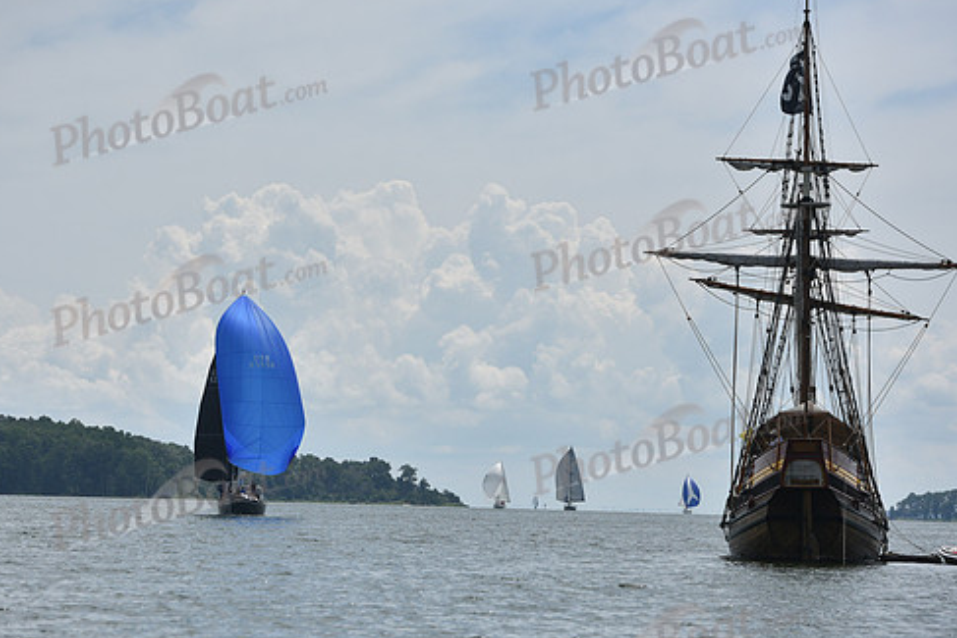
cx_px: 430
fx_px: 3324
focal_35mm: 125
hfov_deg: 16.4
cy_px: 370
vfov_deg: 11.0
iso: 320
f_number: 4
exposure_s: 1/8000
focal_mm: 105
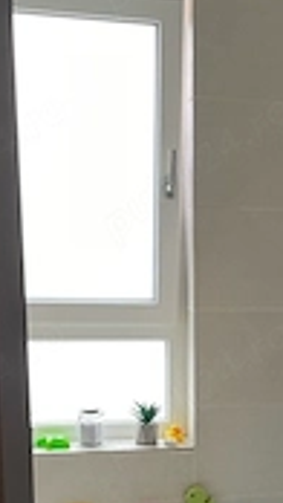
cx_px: 254
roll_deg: -0.8
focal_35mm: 65
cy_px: 428
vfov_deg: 31.2
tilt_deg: -11.4
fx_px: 866
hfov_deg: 18.3
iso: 200
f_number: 1.6
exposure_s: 1/50
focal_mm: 4.2
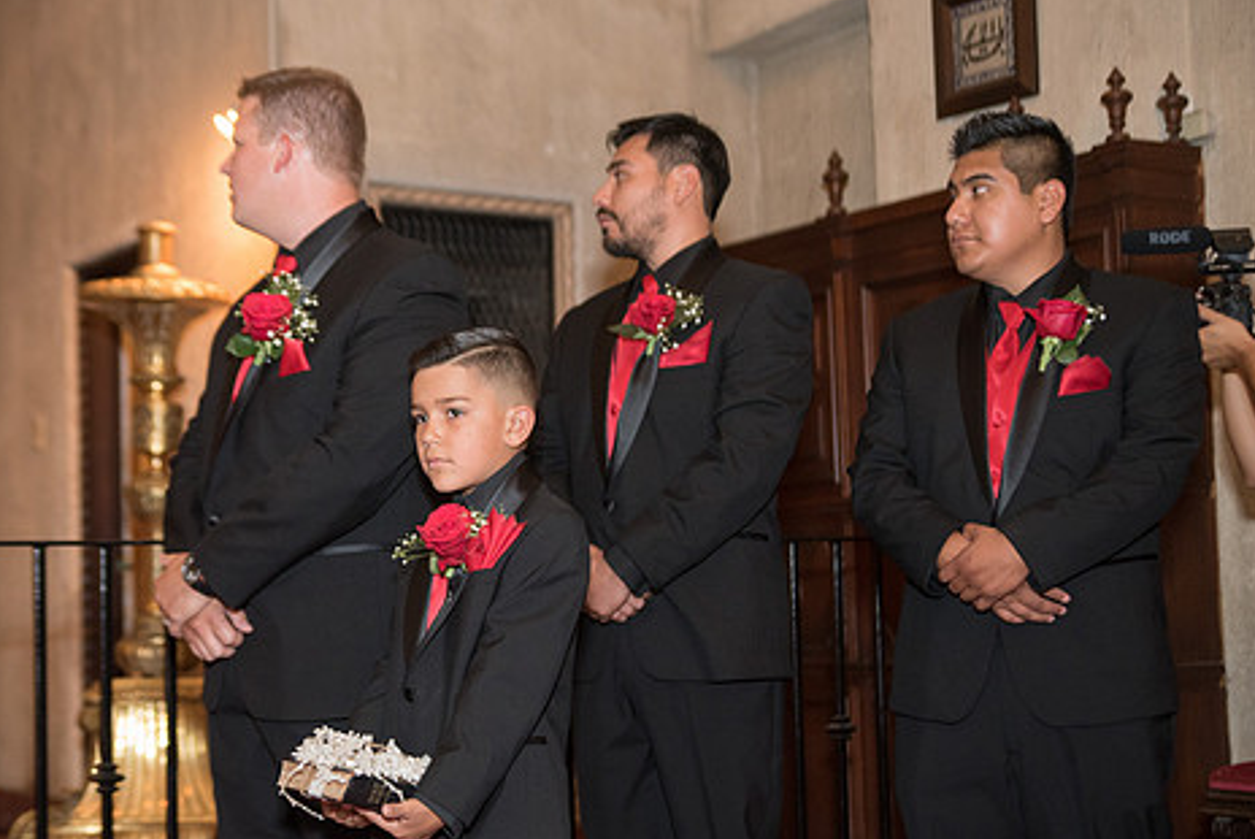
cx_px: 490
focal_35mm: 50
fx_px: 1744
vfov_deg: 27.0
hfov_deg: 39.4
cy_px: 459
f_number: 2.8
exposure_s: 1/80
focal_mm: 40
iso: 2000
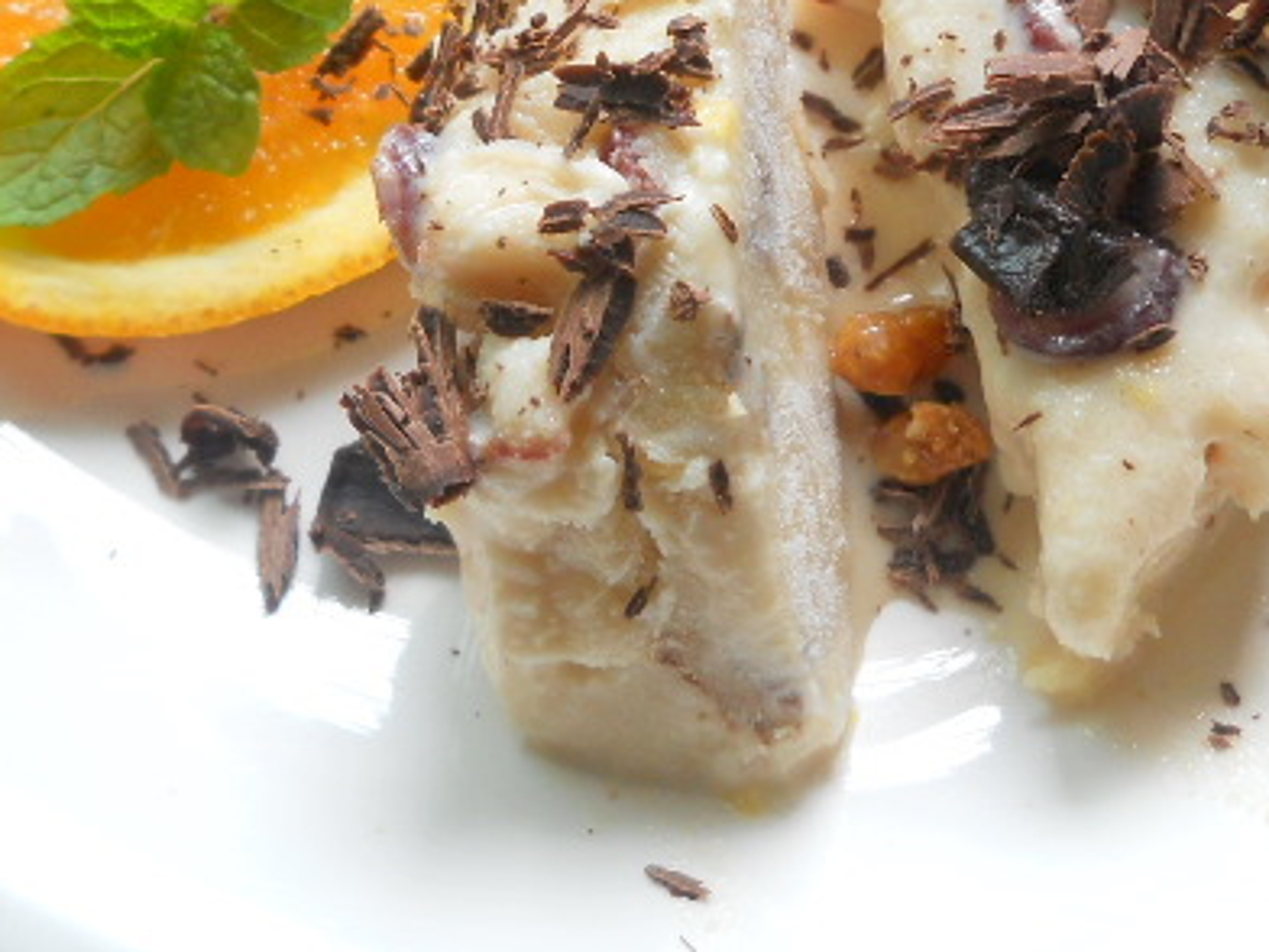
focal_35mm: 67
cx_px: 670
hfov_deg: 29.0
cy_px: 230
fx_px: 2456
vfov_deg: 21.7
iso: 160
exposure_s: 1/30
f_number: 3.1
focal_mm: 6.72
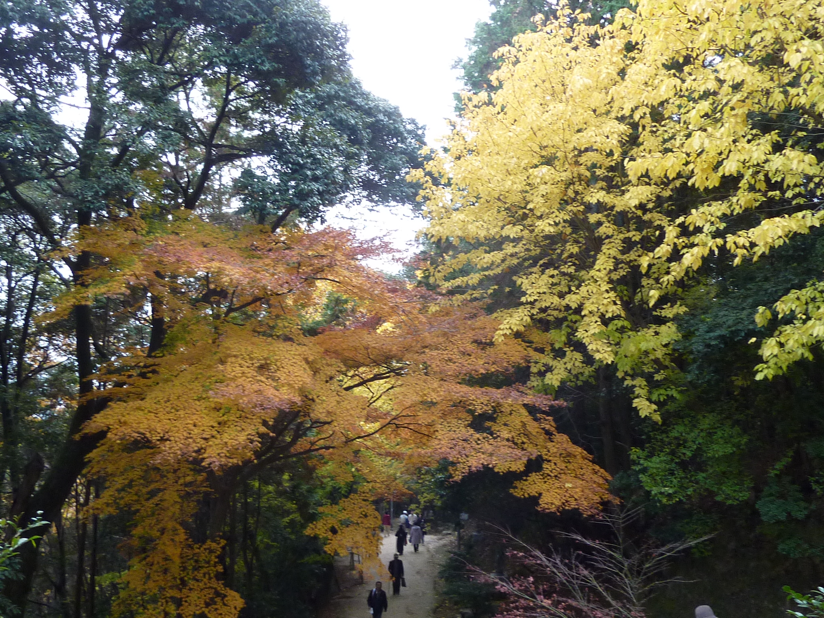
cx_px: 412
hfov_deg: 51.4
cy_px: 309
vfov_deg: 39.7
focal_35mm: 36
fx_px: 857
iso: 160
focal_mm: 4.1
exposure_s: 1/80
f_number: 3.3
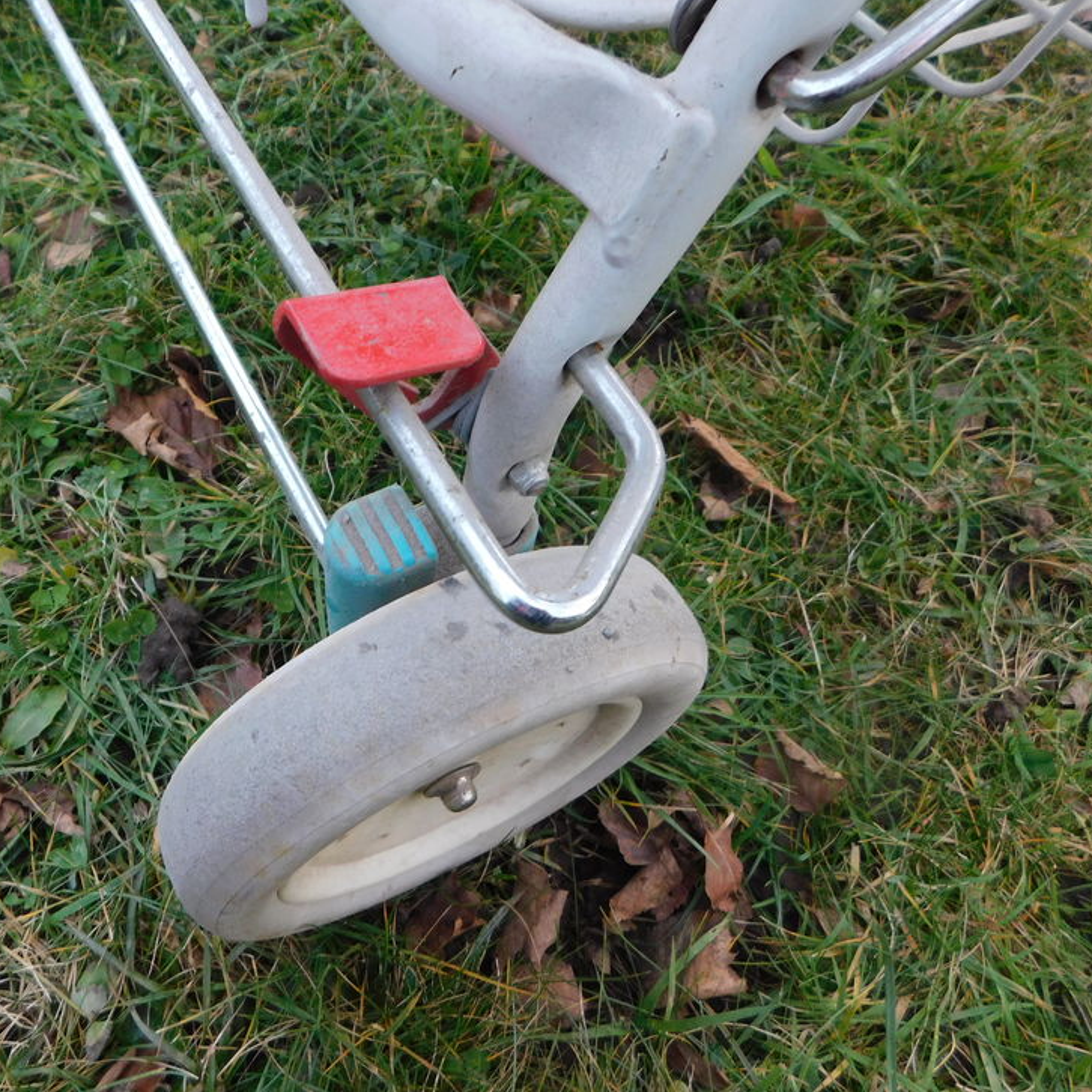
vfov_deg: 57.3
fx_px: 999
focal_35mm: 28
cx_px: 361
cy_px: 549
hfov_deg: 56.0
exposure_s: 1/30
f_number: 3
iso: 200
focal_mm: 4
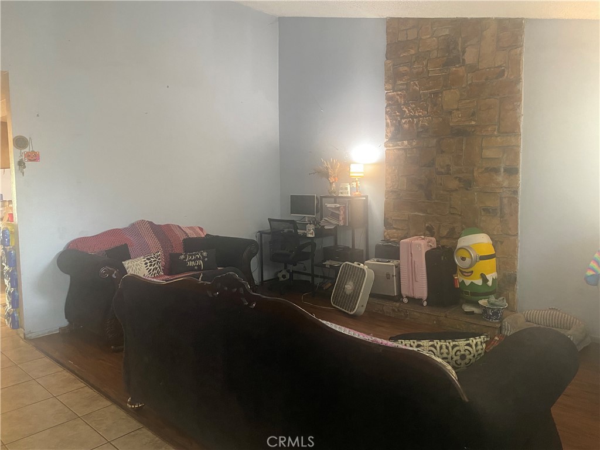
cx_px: 300
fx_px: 451
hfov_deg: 67.3
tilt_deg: -4.4
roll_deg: +1.0
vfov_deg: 53.1
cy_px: 225
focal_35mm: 26
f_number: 1.8
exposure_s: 1/30
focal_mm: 4.25
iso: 500
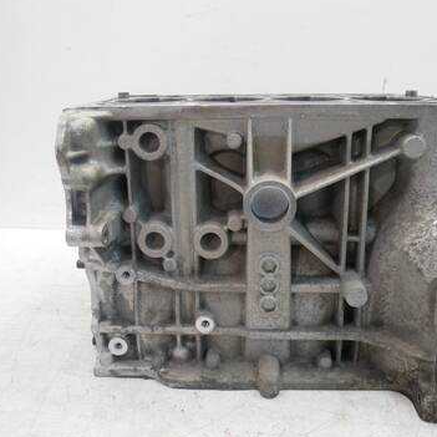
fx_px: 414
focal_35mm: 29
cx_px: 240
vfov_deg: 55.6
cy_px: 217
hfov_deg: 55.5
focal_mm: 12
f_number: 3.5
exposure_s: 1/60
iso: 640
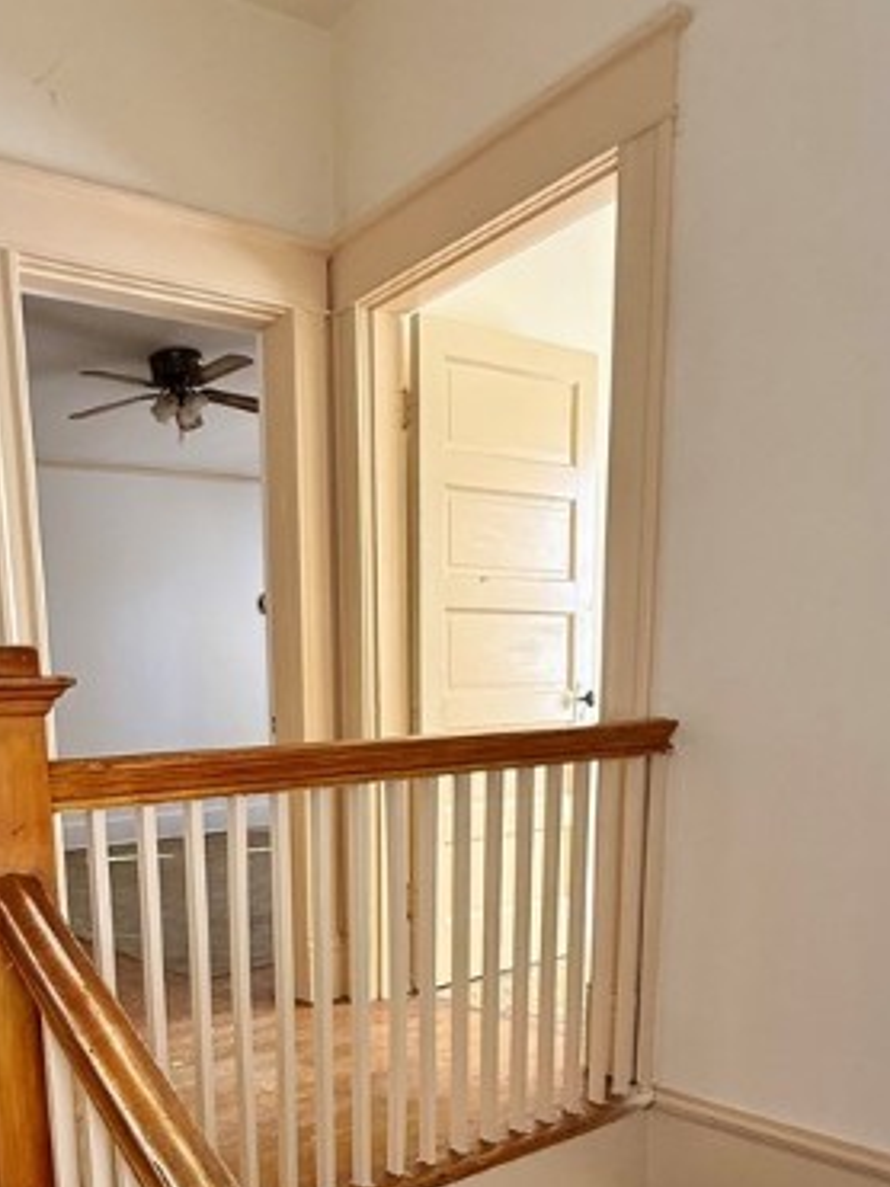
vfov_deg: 57.9
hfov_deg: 45.7
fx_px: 995
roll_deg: +3.3
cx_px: 176
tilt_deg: -12.5
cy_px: 918
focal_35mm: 29
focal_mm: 2.22
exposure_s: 1/99
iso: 160
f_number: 2.2
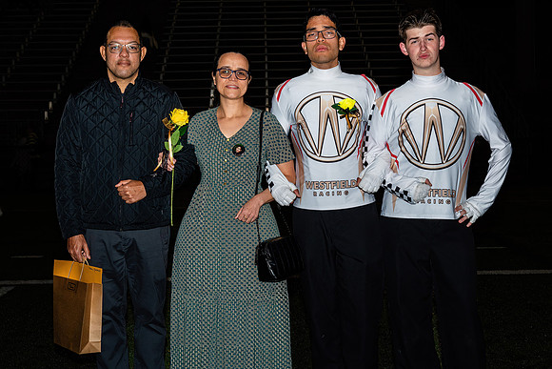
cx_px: 304
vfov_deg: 19.5
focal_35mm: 70
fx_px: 1069
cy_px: 177
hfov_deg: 28.9
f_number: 5
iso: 320
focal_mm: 38
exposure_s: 1/200
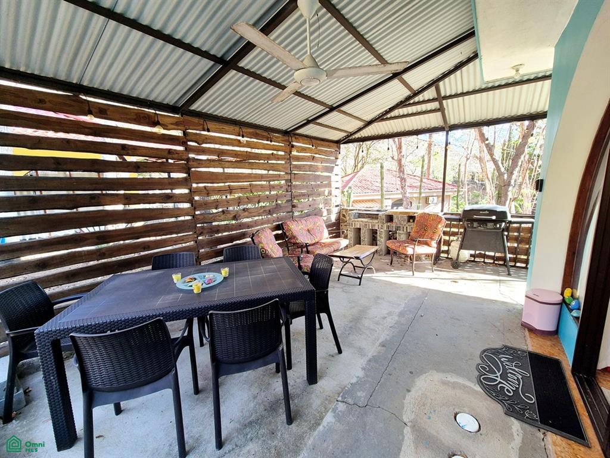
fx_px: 229
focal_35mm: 13
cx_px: 305
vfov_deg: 89.9
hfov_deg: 106.2
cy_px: 229
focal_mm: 2.2
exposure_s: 1/120
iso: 50
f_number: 2.2
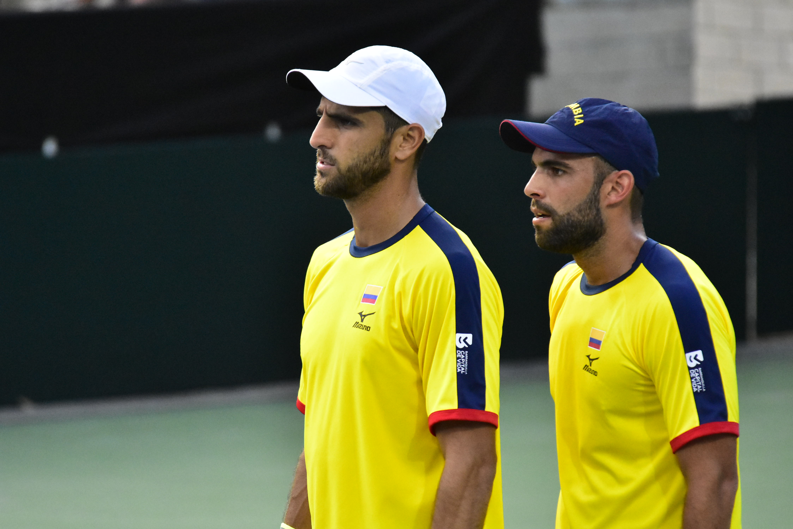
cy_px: 264
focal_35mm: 465
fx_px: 10245
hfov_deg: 4.4
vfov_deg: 3.0
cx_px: 396
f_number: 5.6
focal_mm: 310
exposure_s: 1/3200
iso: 8000
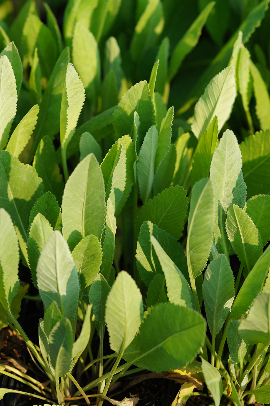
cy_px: 203
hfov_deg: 9.1
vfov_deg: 13.7
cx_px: 135
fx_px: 1687
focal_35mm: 150
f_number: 4.5
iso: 100
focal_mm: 100
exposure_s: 1/200
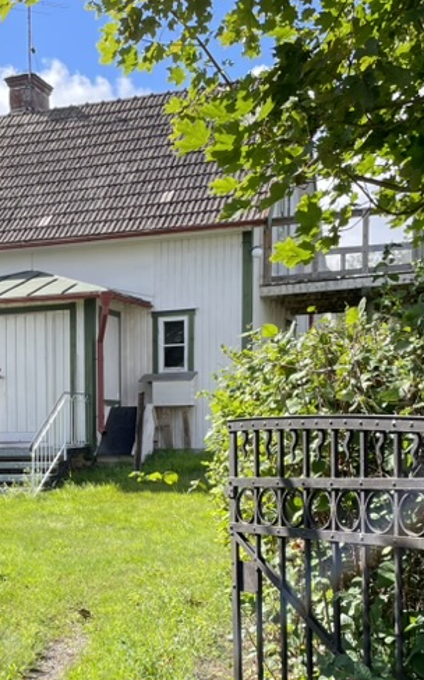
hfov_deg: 21.5
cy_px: 521
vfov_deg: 34.3
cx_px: -7
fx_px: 1073
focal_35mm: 58
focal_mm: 4.2
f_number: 1.6
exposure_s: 1/1208
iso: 32
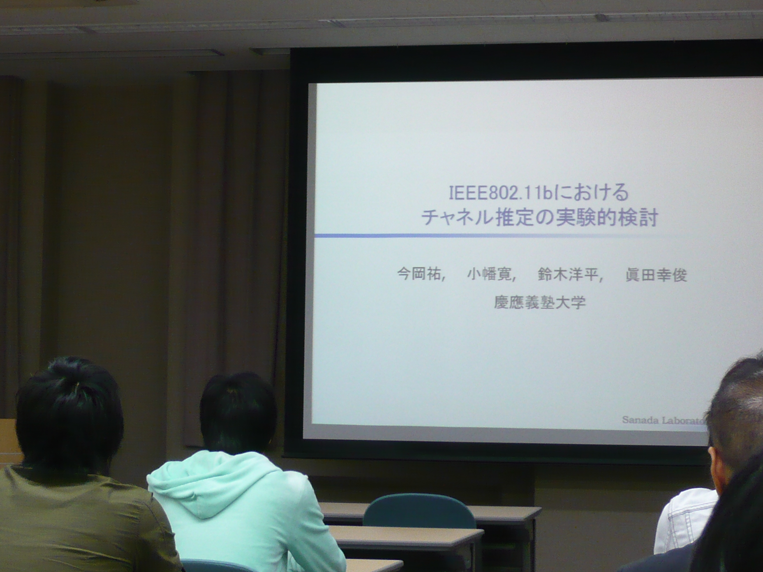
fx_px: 2116
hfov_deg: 20.4
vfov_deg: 15.3
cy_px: 159
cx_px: 388
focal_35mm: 96
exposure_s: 1/20
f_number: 4.1
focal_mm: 9.5
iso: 200
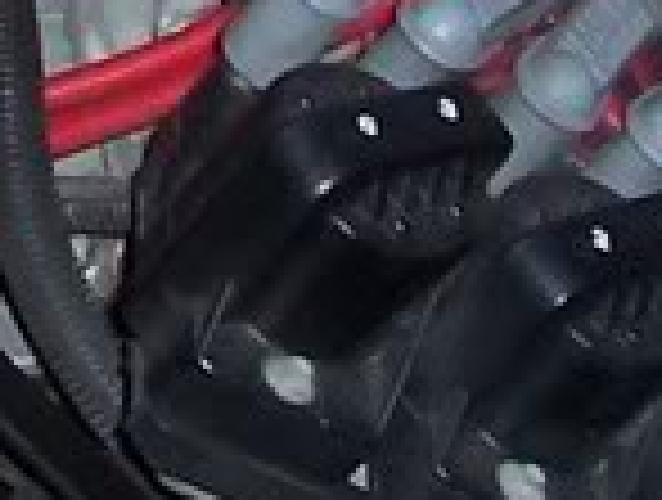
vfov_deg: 5.7
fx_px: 4927
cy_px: -554
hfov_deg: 7.6
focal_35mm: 257
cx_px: -257
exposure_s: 1/60
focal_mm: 5.6
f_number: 2.8
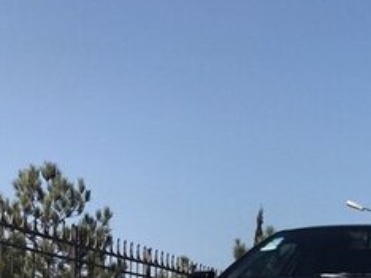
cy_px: 363
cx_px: 455
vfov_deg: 17.5
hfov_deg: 22.6
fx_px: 846
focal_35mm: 79
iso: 20
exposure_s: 1/2037
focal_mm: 3.99
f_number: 1.8
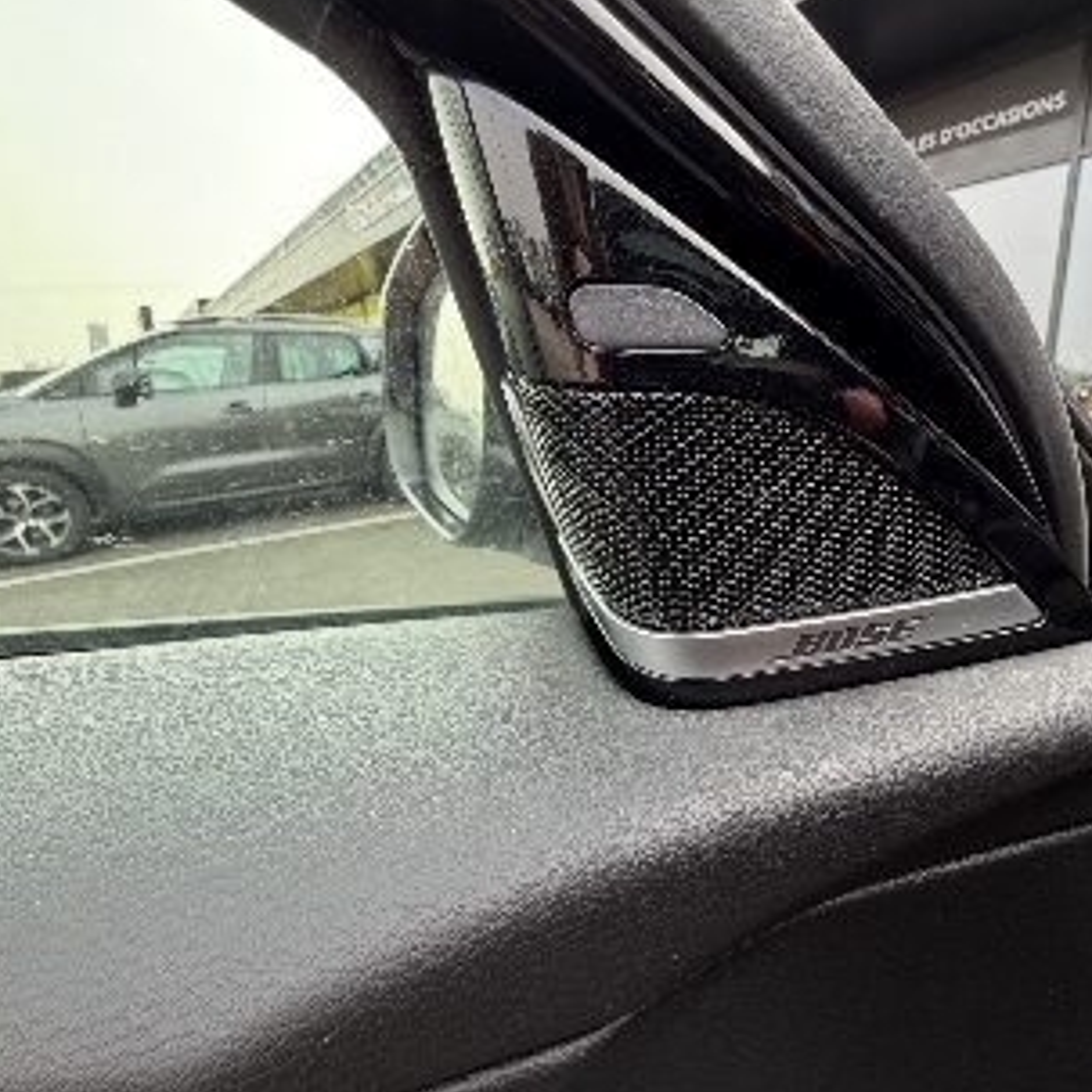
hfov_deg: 83.1
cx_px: 645
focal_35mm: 17
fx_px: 607
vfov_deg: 84.0
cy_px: 533
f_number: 2.2
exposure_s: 1/121
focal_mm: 2.22
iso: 50
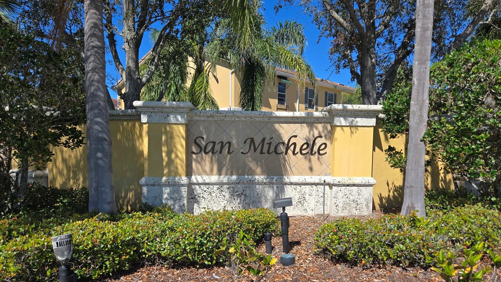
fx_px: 345
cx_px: 259
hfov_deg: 71.9
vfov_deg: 44.2
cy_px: 162
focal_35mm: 26
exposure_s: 1/2921
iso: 40
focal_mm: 5.4
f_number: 1.8
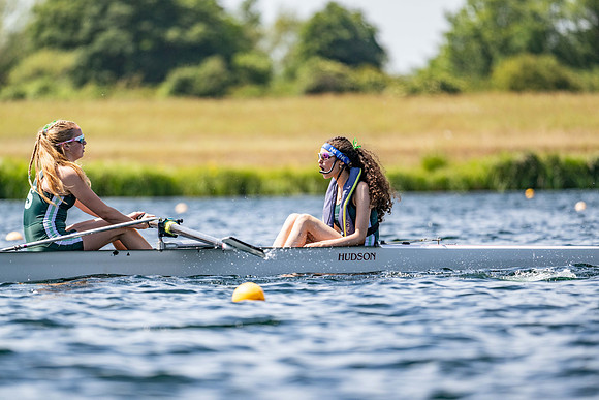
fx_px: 6657
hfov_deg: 5.2
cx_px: 300
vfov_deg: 3.4
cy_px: 200
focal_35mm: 400
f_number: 4.5
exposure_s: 1/2500
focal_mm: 400
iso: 250
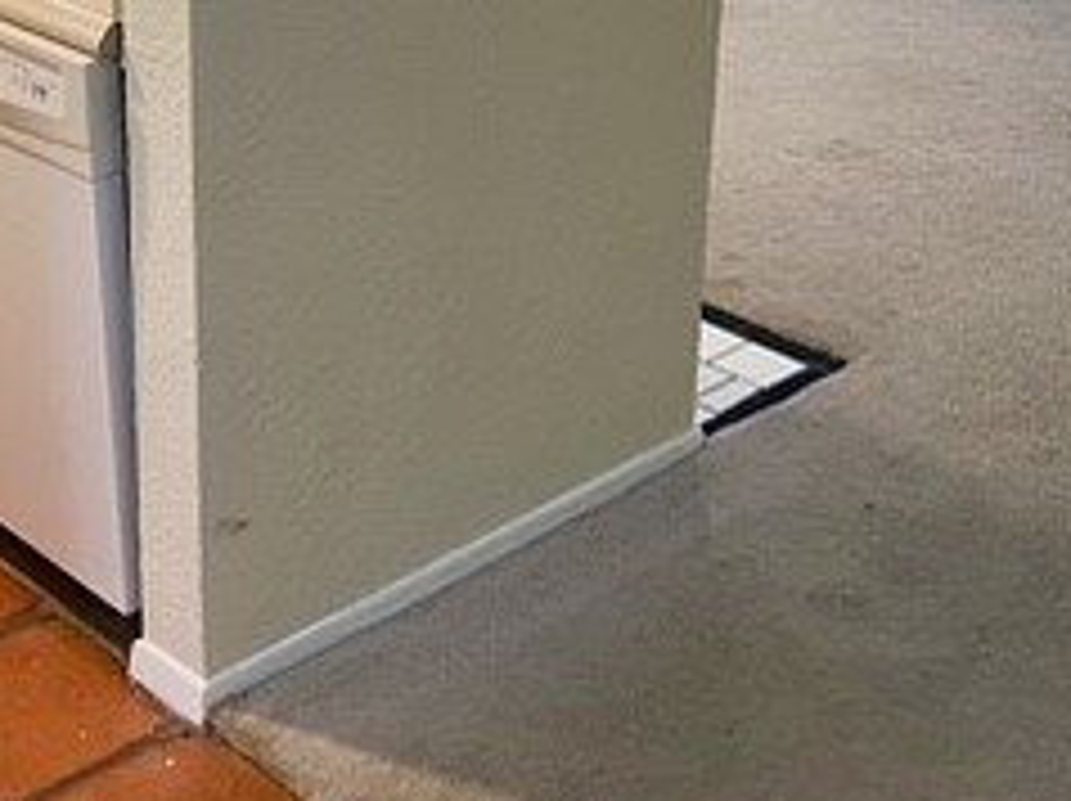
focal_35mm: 70
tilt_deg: -20.0
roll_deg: +2.0
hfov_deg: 26.9
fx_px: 2164
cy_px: 72
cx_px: 108
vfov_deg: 20.5
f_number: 1.8
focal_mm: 4.25
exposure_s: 1/60
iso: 200
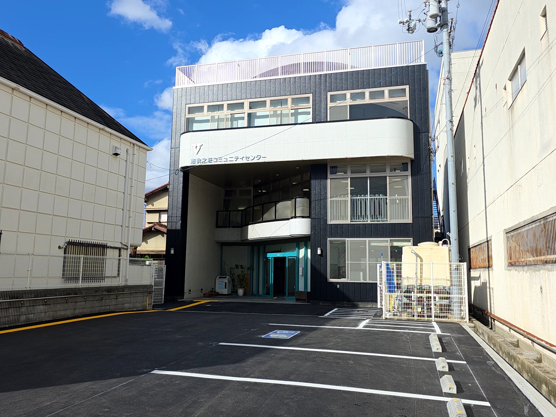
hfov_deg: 73.9
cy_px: 208
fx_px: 369
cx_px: 278
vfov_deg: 58.9
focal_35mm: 23
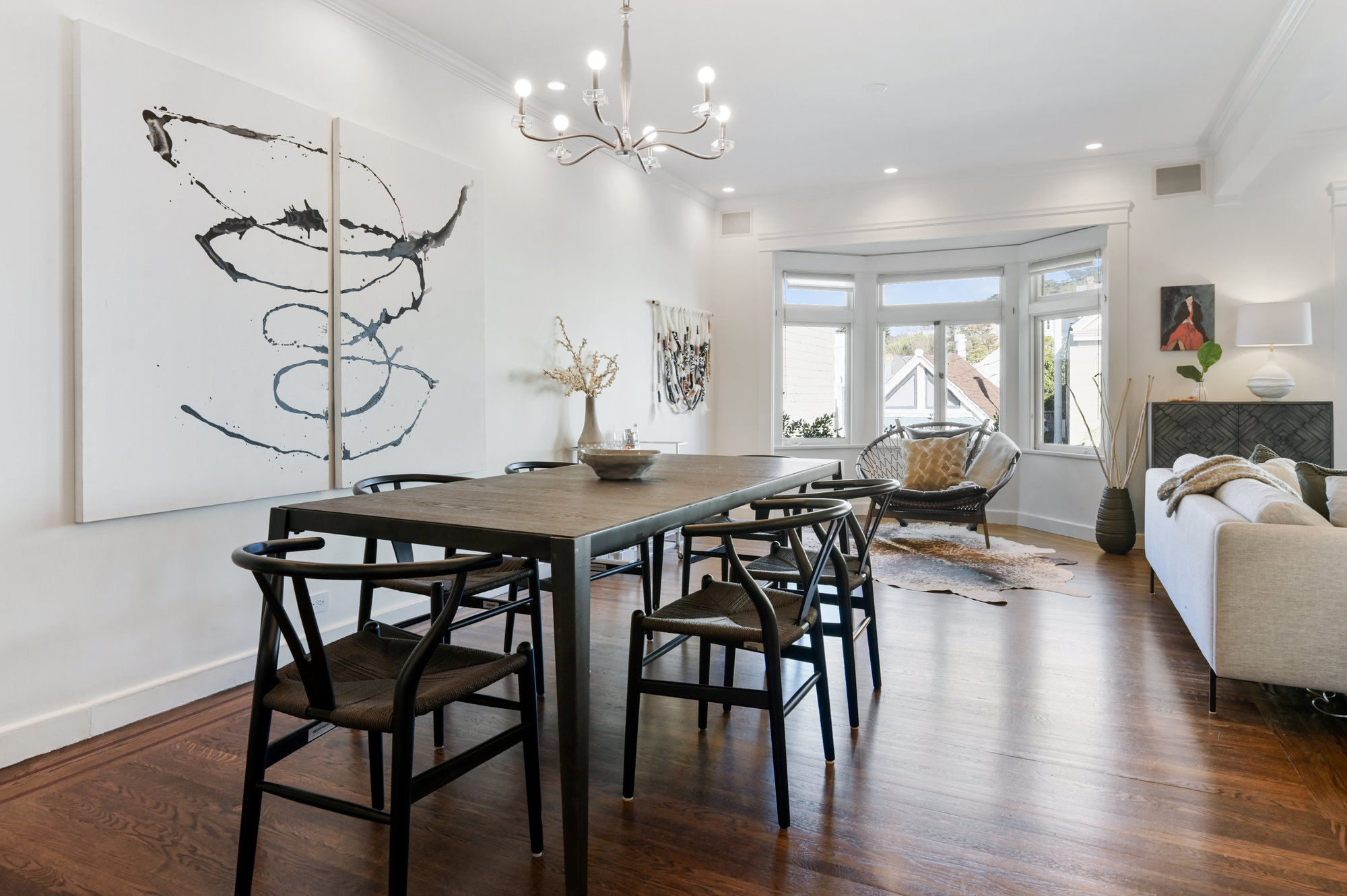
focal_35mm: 20
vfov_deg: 60.6
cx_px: 674
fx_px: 767
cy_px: 448
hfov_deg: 82.6
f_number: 11
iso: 400
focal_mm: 20.5
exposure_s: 1/30
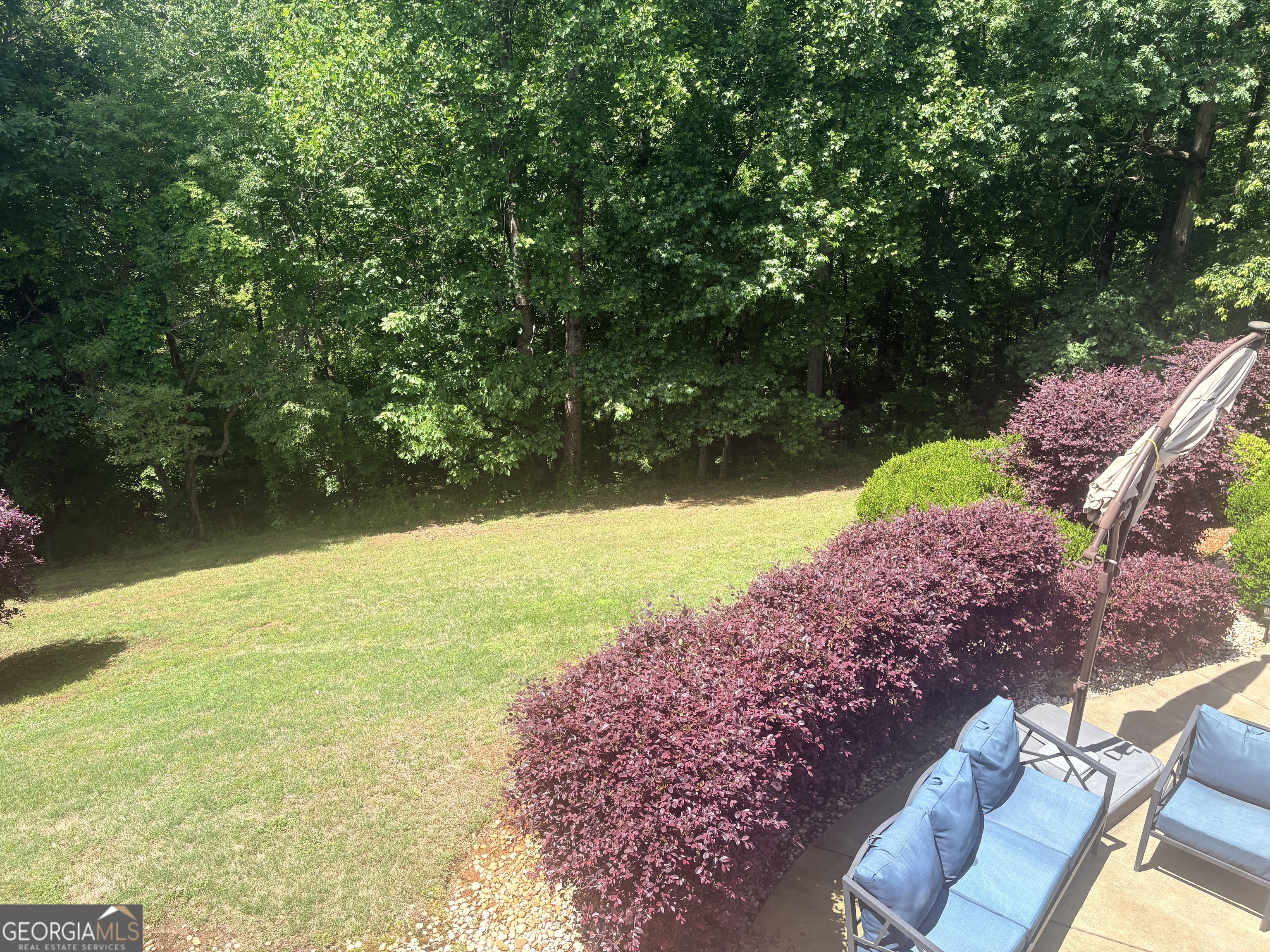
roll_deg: -0.3
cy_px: 476
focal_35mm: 26
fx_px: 954
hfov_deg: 67.3
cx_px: 635
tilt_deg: -23.4
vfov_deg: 53.1
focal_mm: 5.96
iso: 50
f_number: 1.6
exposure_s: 1/1064
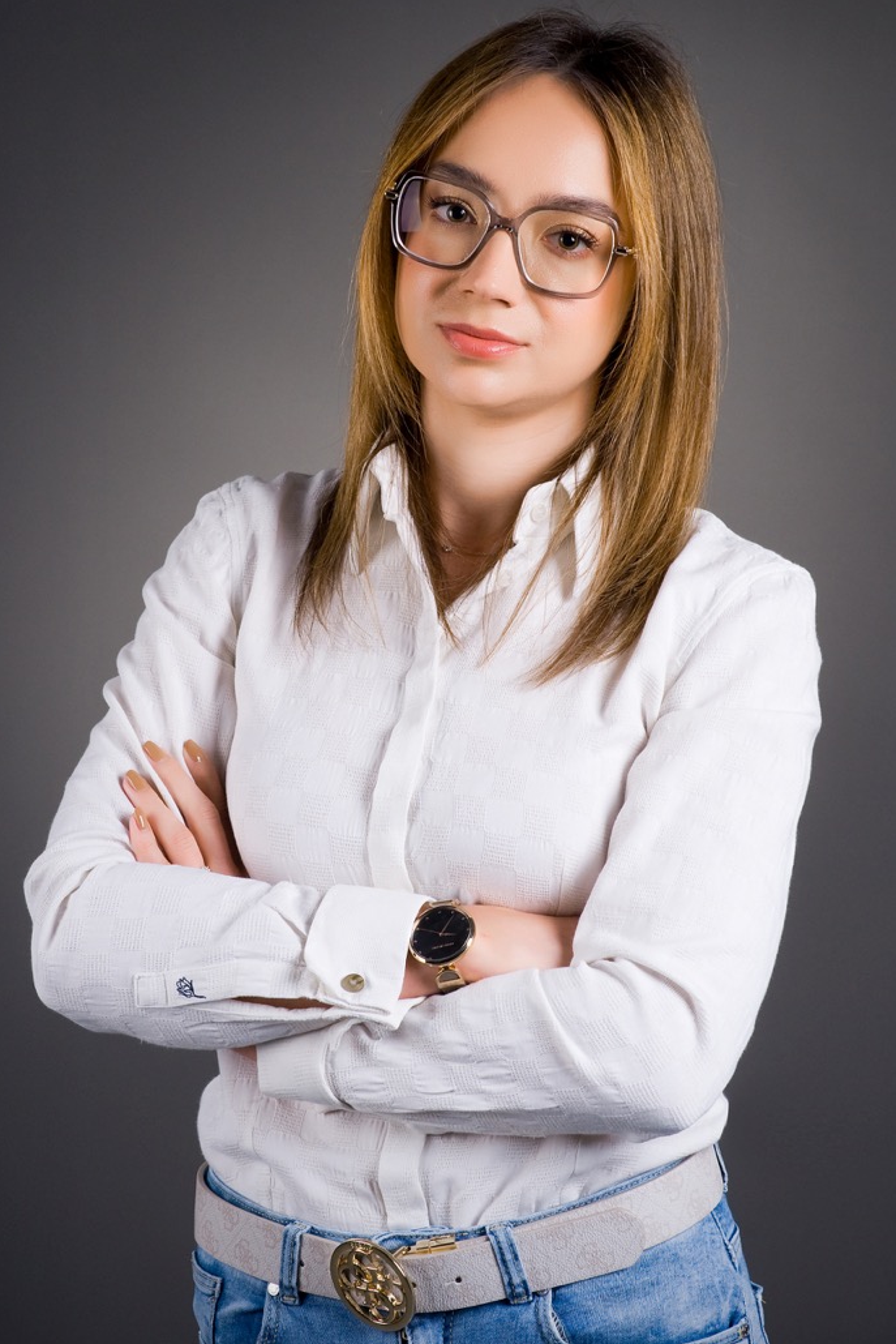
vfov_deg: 20.6
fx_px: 3694
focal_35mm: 99
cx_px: 473
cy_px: 604
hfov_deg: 13.8
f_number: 10
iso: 320
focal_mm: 85
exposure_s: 1/125
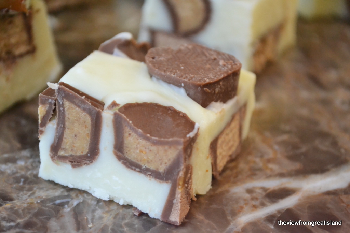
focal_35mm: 82
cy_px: 116
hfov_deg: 24.6
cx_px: 175
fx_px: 802
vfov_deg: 16.6
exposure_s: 1/125
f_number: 5.6
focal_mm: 55
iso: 3200
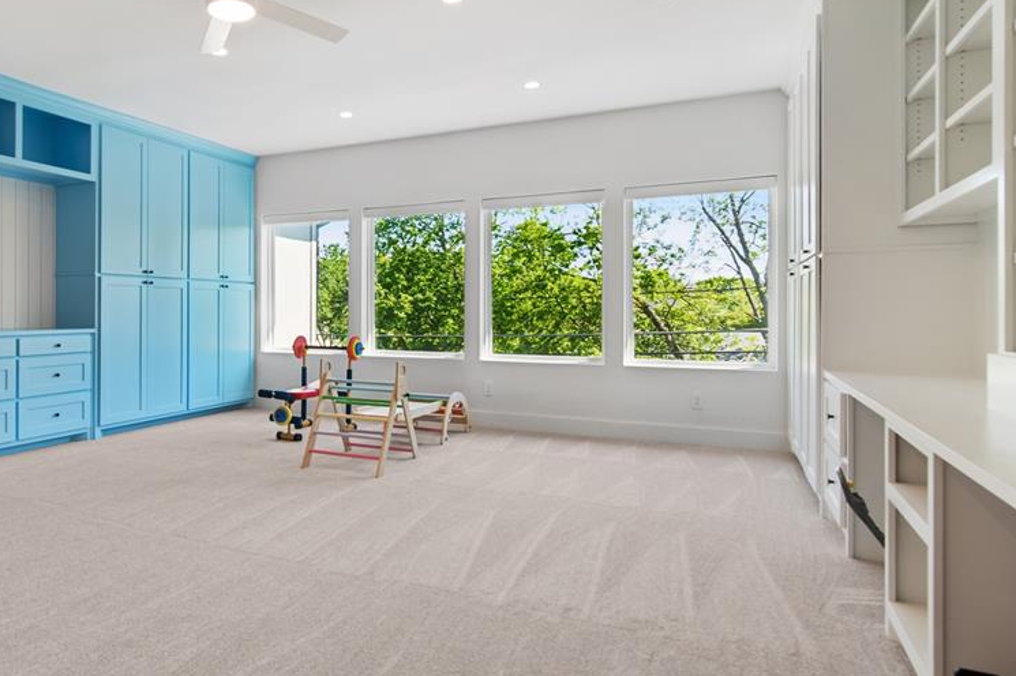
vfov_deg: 55.7
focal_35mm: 23
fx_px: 640
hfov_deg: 74.9
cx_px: 352
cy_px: 319
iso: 250
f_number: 8
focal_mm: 11
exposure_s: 1/60
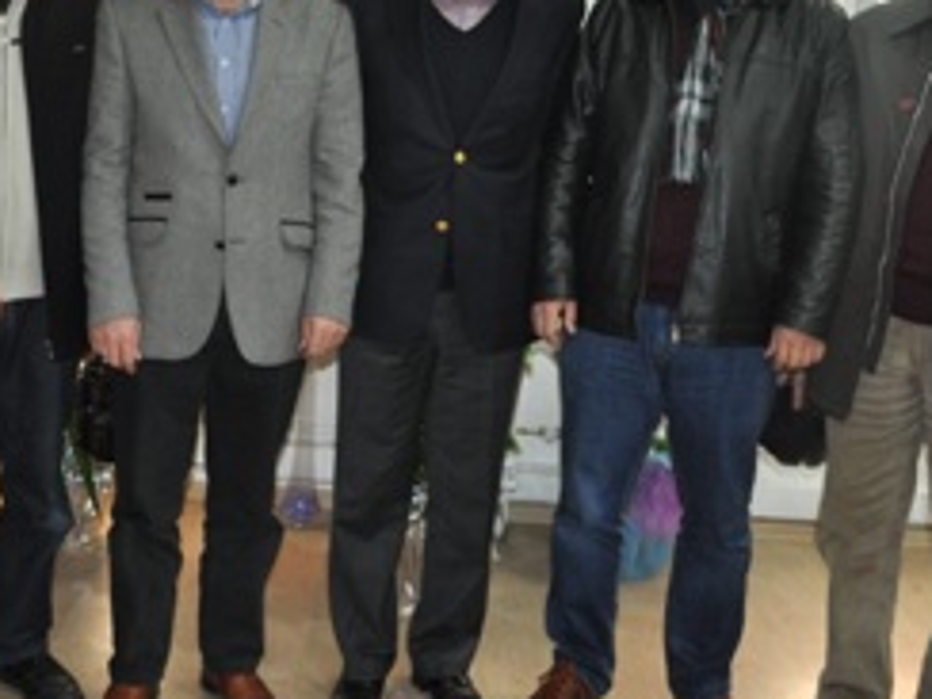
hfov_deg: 36.0
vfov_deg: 27.5
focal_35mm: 53
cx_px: 363
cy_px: 286
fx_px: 1427
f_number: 3.8
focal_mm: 20
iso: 800
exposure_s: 1/60
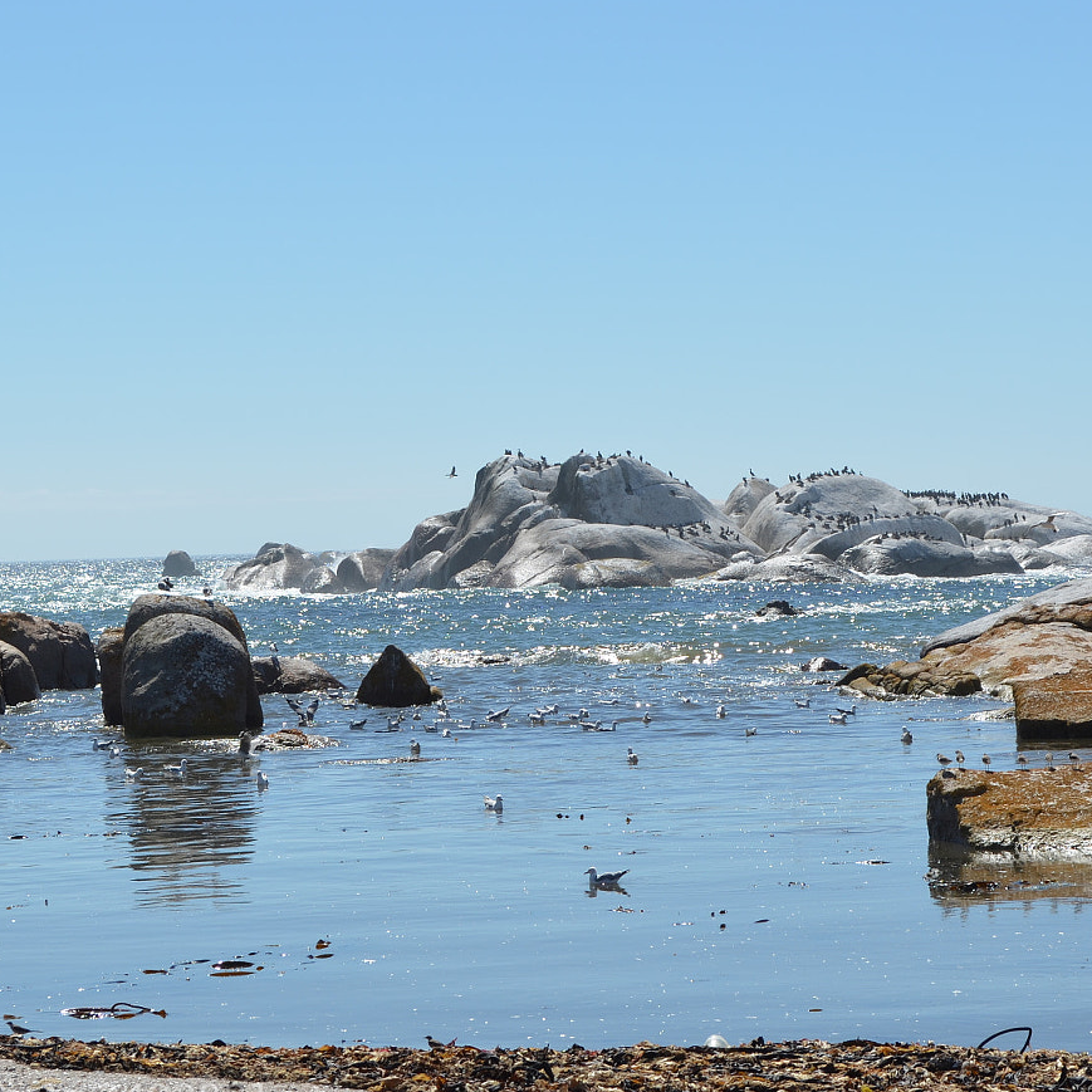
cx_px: 669
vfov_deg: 13.5
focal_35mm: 129
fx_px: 4596
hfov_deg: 13.5
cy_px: 531
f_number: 9
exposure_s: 1/320
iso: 100
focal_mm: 55
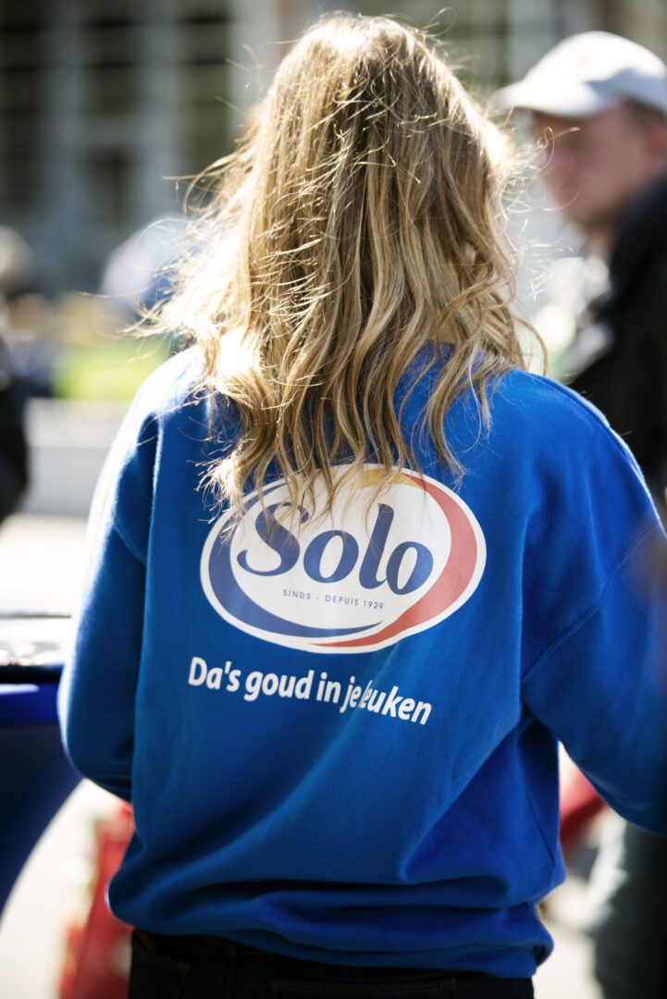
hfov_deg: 9.8
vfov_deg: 14.6
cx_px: 334
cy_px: 500
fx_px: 3887
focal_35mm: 140
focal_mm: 140
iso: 100
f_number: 2.8
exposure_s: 1/200
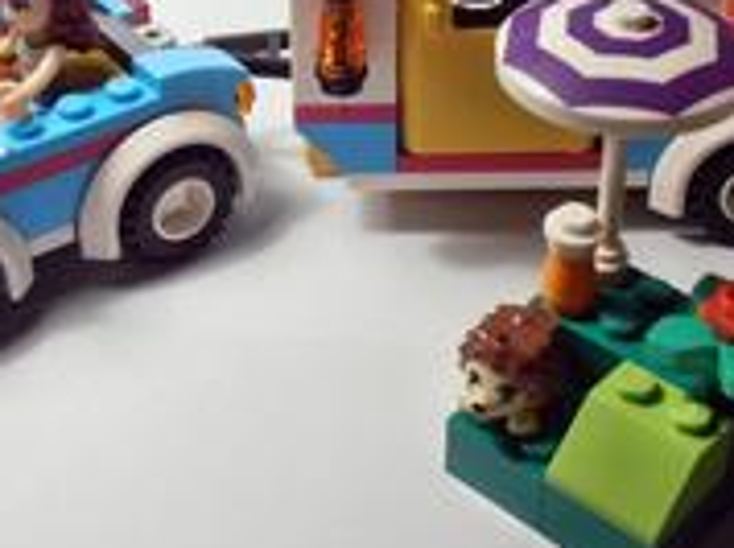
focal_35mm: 75
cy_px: 111
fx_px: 1588
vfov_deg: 19.4
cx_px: 379
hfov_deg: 26.0
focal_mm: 6.61
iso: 80
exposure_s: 1/40
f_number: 3.9
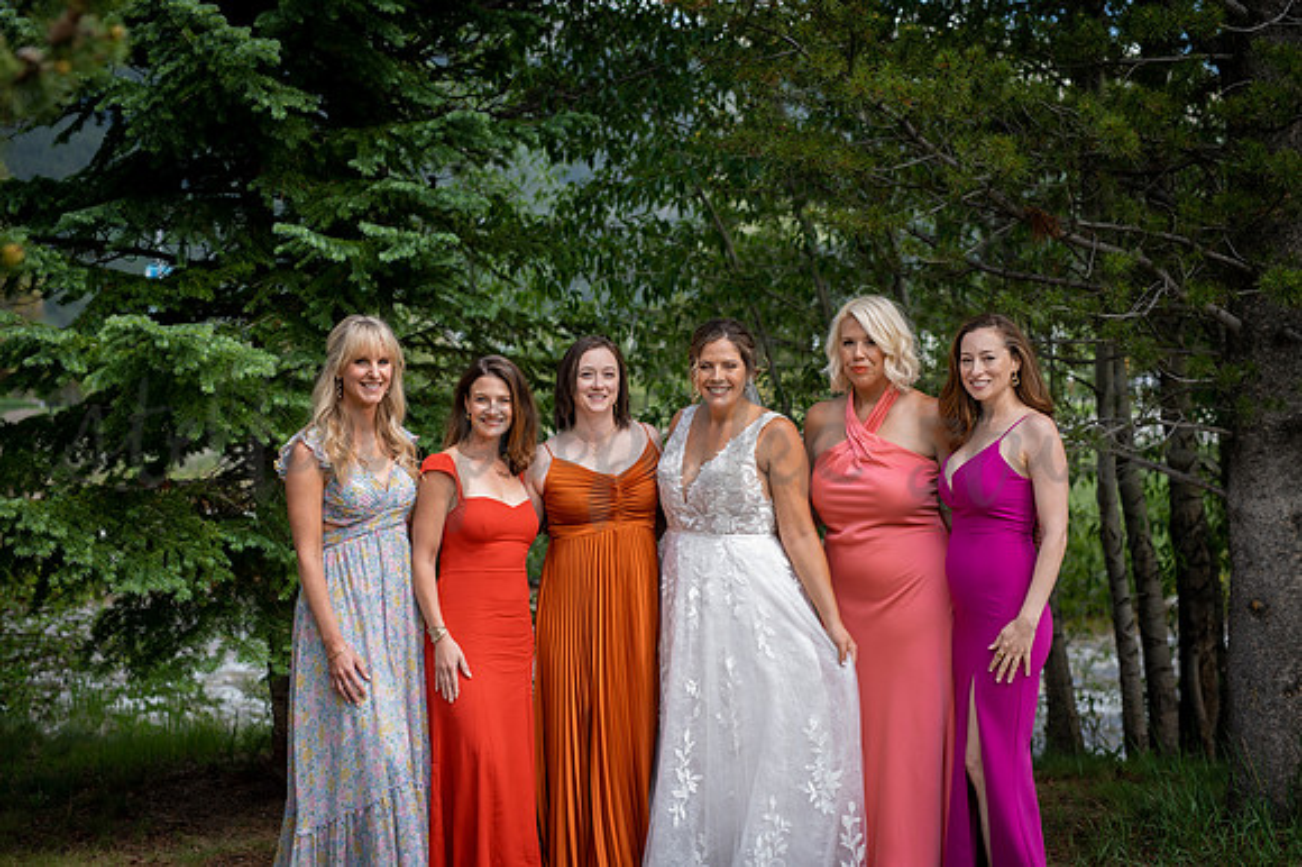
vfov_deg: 27.0
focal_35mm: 50
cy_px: 434
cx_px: 651
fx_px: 1807
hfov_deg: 39.6
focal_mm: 50
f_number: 2.8
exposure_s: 1/500
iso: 125
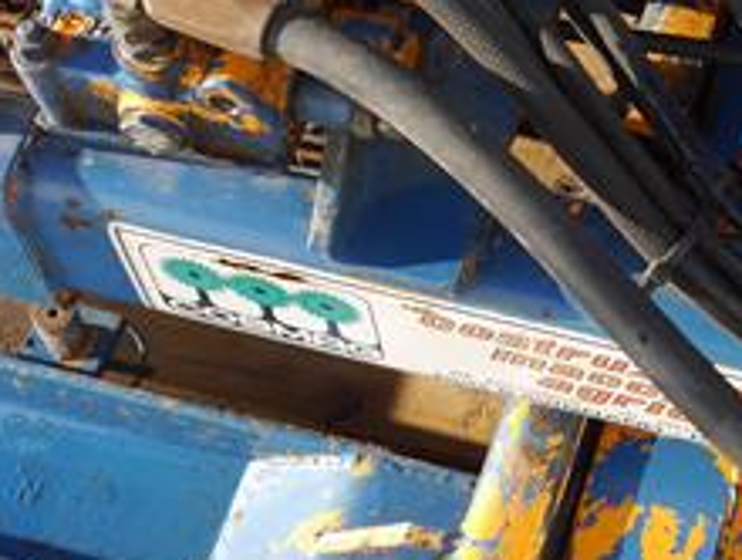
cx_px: 933
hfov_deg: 20.7
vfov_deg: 16.8
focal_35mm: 87
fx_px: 1869
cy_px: 40
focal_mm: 15
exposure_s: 1/250
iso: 160
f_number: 5.6
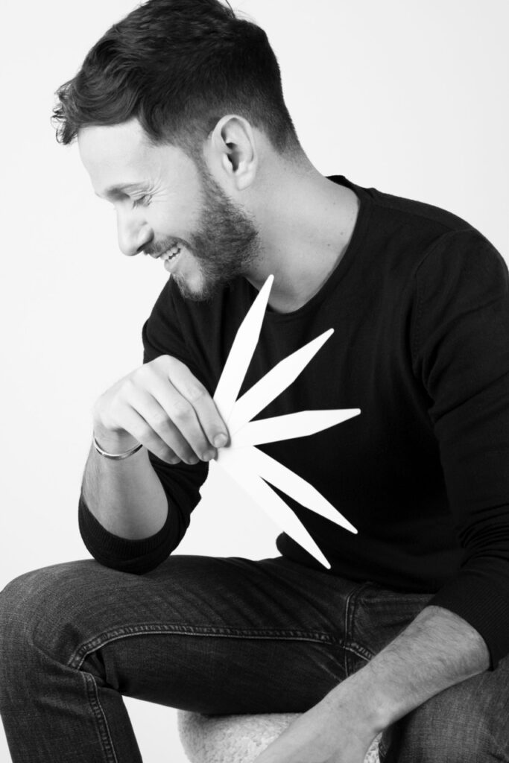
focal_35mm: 105
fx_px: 2226
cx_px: 254
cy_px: 382
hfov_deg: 13.0
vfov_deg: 19.5
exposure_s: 1/125
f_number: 8
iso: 100
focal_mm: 105
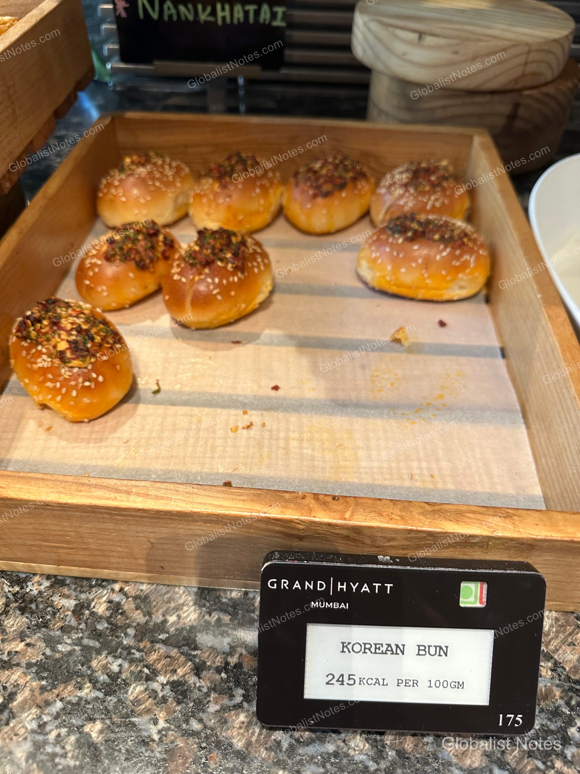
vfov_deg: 71.6
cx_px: 290
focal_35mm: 24
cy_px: 387
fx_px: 536
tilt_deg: -45.9
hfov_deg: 56.8
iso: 250
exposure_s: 1/50
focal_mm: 6.86
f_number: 1.78
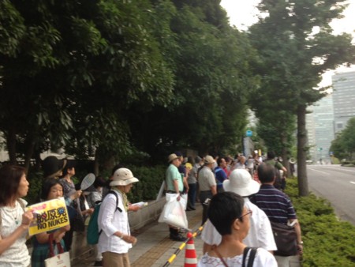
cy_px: 134
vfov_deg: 43.0
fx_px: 339
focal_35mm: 33
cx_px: 178
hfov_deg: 55.3
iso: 100
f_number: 2.4
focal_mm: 4.13
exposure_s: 1/120
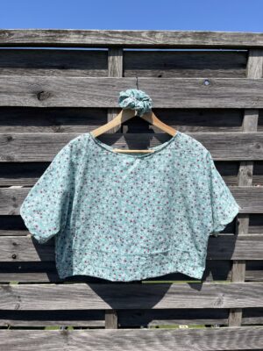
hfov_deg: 53.1
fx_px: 263
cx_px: 132
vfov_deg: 67.3
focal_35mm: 26
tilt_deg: -6.4
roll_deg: -0.1
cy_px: 176
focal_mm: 5.1
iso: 50
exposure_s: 1/5556
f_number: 1.6
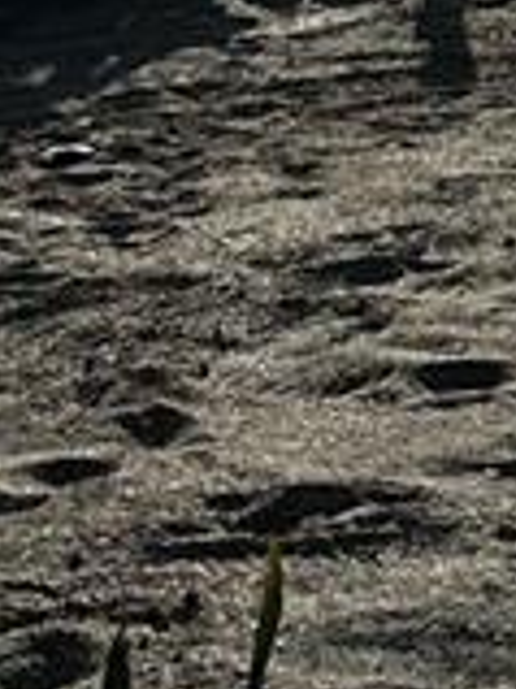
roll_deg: +2.1
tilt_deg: -3.5
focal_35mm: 181
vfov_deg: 10.5
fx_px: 3602
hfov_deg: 8.1
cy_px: -394
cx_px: 624
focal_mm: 6.86
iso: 64
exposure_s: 1/18519
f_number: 1.78
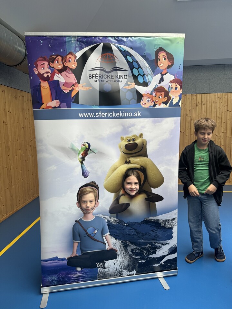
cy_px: 154
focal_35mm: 24
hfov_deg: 56.8
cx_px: 116
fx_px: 214
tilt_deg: -4.9
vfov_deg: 71.6
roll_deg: +0.6
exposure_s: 1/121
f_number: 1.78
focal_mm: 6.76
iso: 80
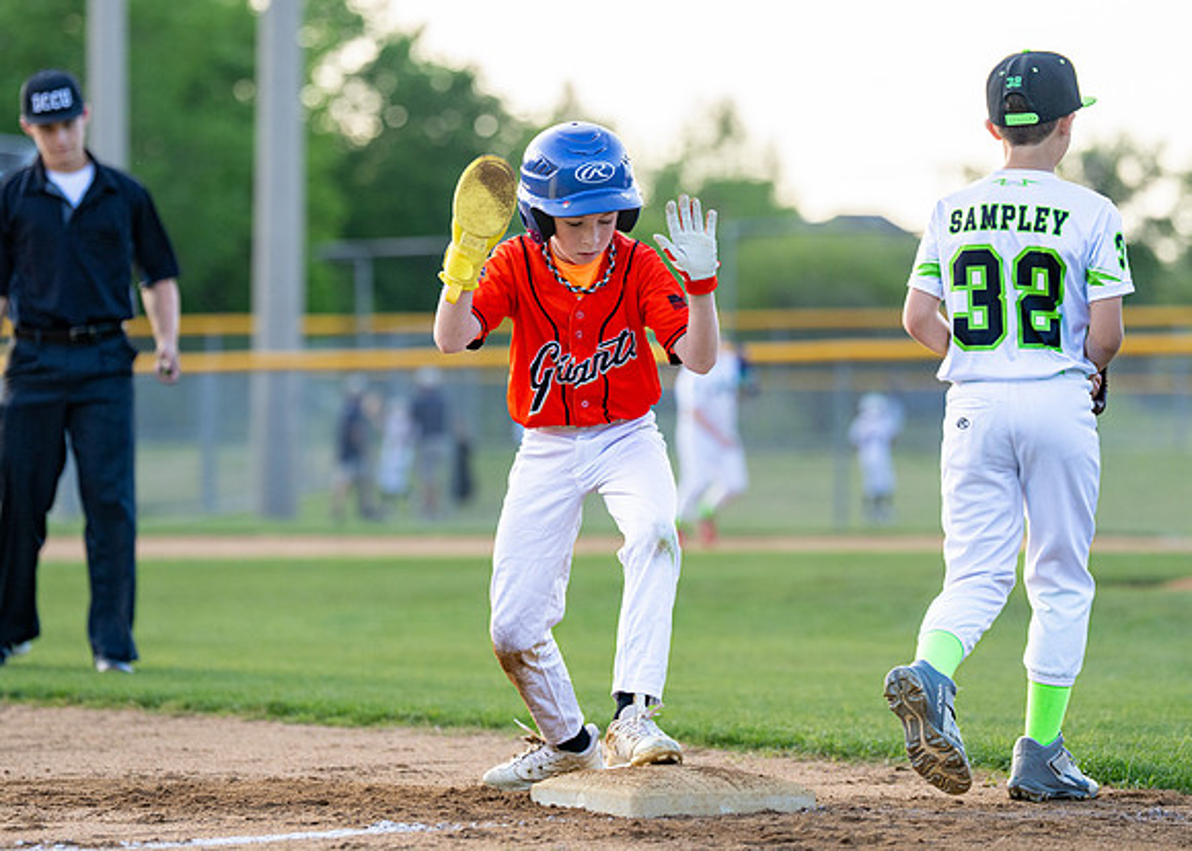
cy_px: 380
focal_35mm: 170
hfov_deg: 11.8
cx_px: 581
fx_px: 5768
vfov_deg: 8.4
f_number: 2.8
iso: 500
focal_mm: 133
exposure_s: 1/2000
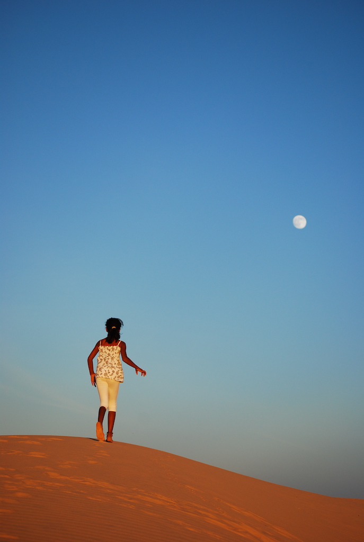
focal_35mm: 93
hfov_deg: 14.8
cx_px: 182
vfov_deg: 21.9
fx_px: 1404
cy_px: 271
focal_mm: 62
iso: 200
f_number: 5.6
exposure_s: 1/500
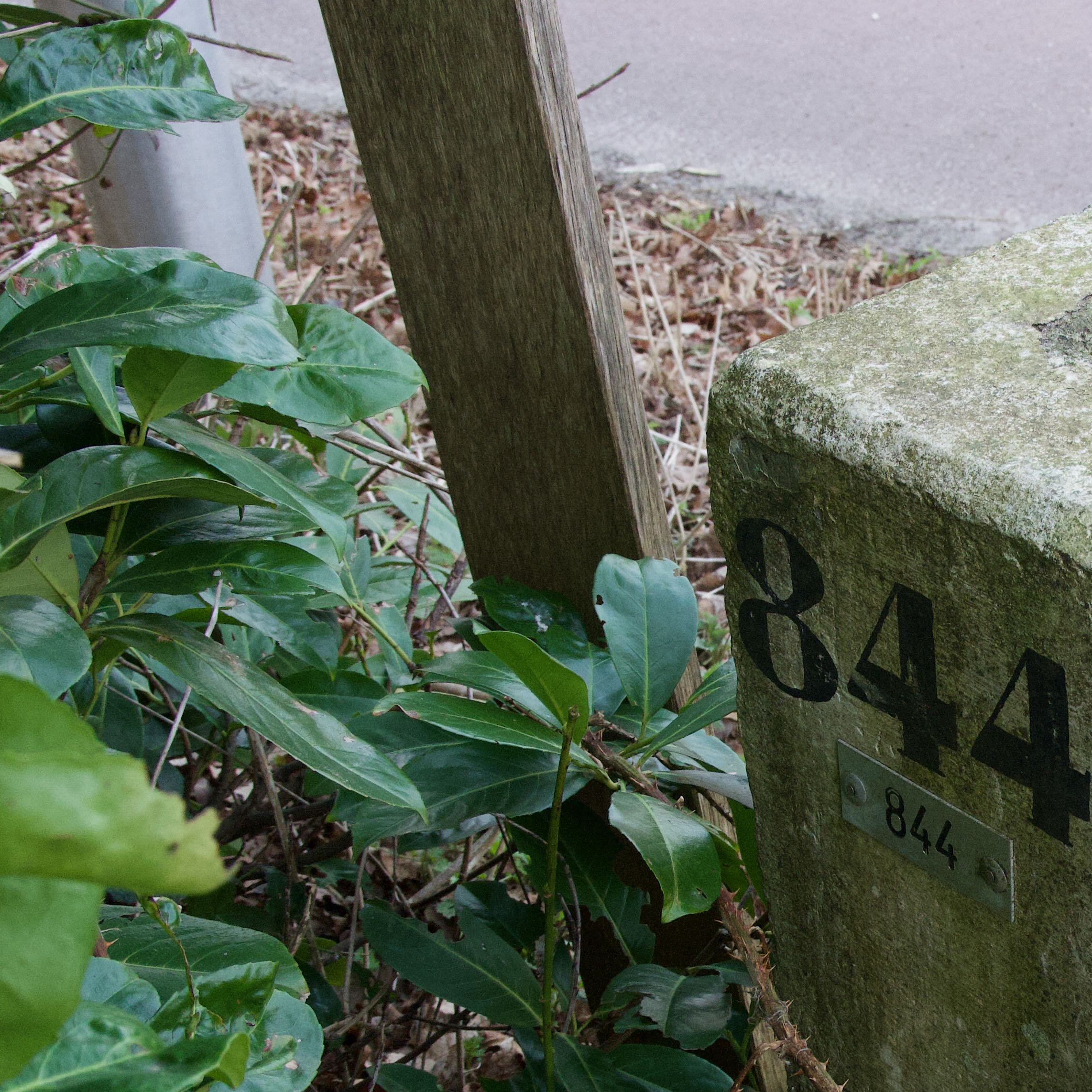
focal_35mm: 72
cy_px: 793
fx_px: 2570
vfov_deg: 23.8
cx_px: 1029
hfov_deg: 23.2
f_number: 13
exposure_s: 1/40
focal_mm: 32
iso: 4000
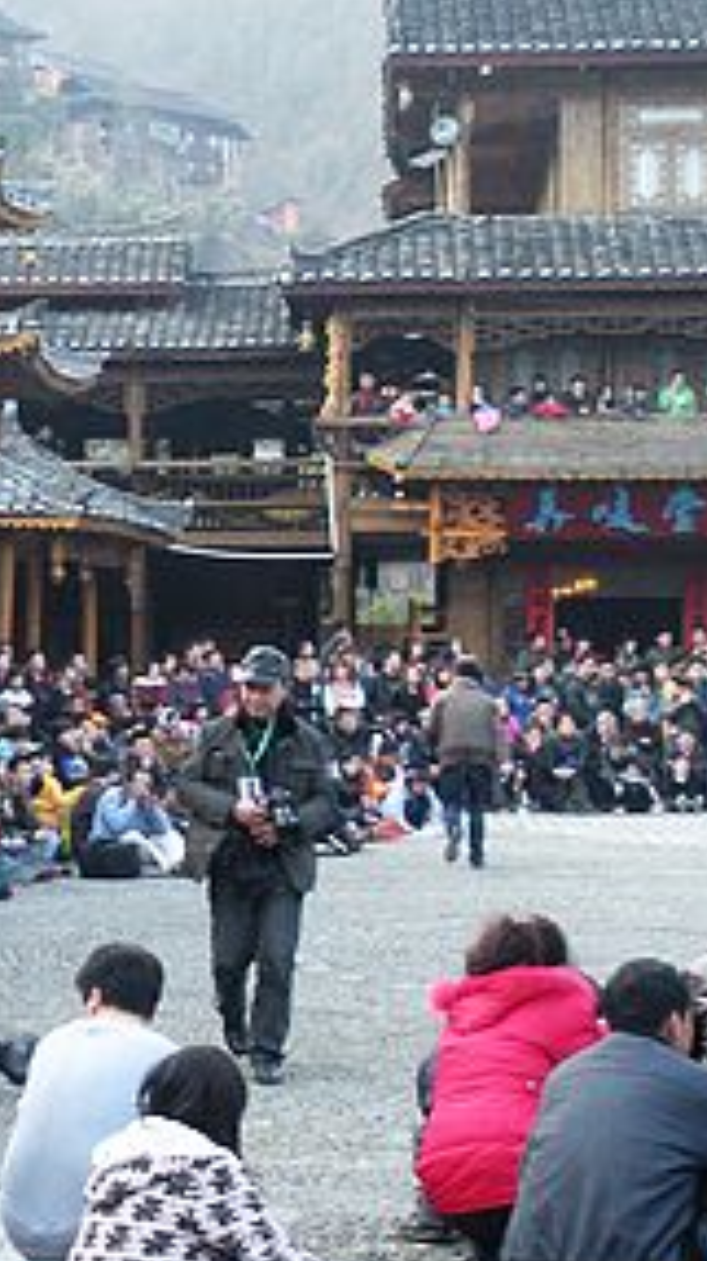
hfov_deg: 12.2
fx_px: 3273
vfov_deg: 21.8
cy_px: 670
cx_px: 44
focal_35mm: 98
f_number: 3.5
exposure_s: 1/60.6
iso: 133
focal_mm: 6.3
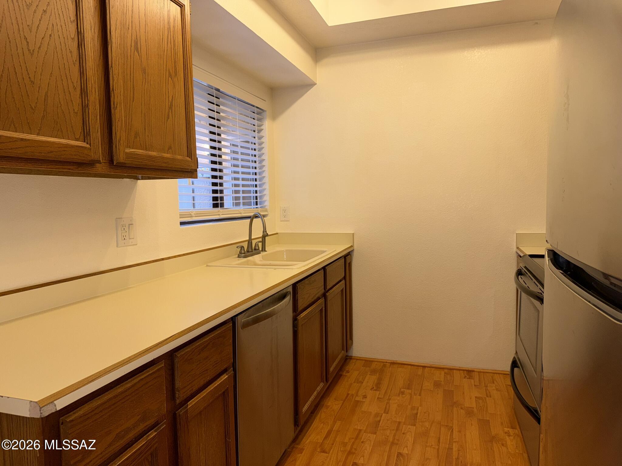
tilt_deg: -4.6
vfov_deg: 56.8
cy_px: 233
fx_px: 431
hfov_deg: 71.6
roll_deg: +2.2
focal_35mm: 24
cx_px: 311
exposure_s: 1/49
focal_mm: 6.76
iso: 80
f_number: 1.78
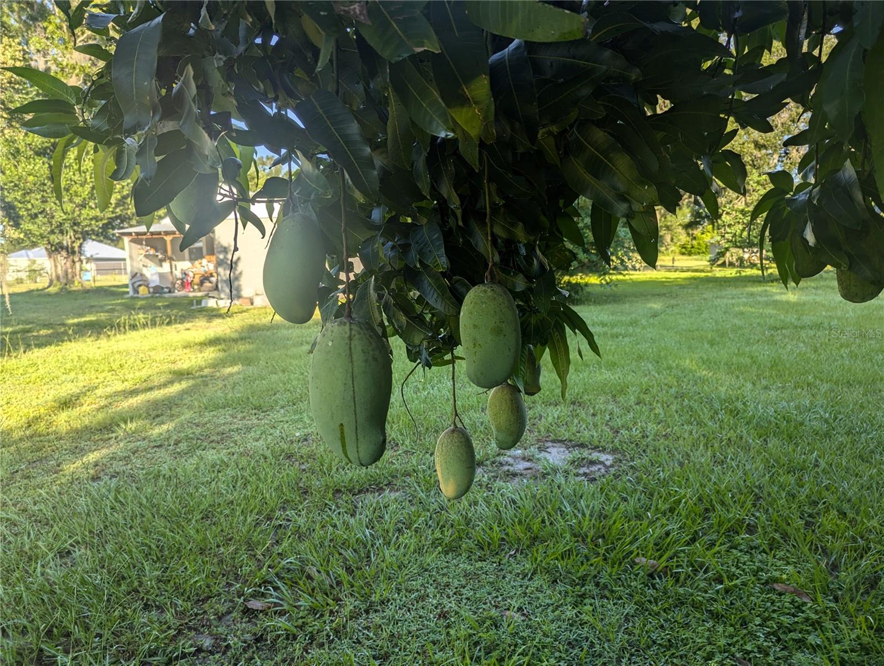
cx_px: 442
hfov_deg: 71.5
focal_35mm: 24
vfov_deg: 56.9
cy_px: 333
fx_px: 614
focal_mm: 6.81
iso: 37
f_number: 1.85
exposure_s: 1/845
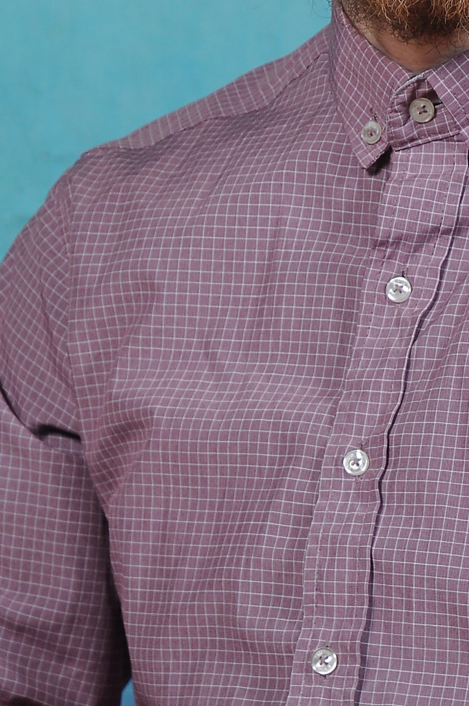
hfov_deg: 5.0
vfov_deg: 7.5
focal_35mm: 275
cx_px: 480
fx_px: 5388
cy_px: -45
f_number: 6.3
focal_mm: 70
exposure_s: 1/100
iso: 200
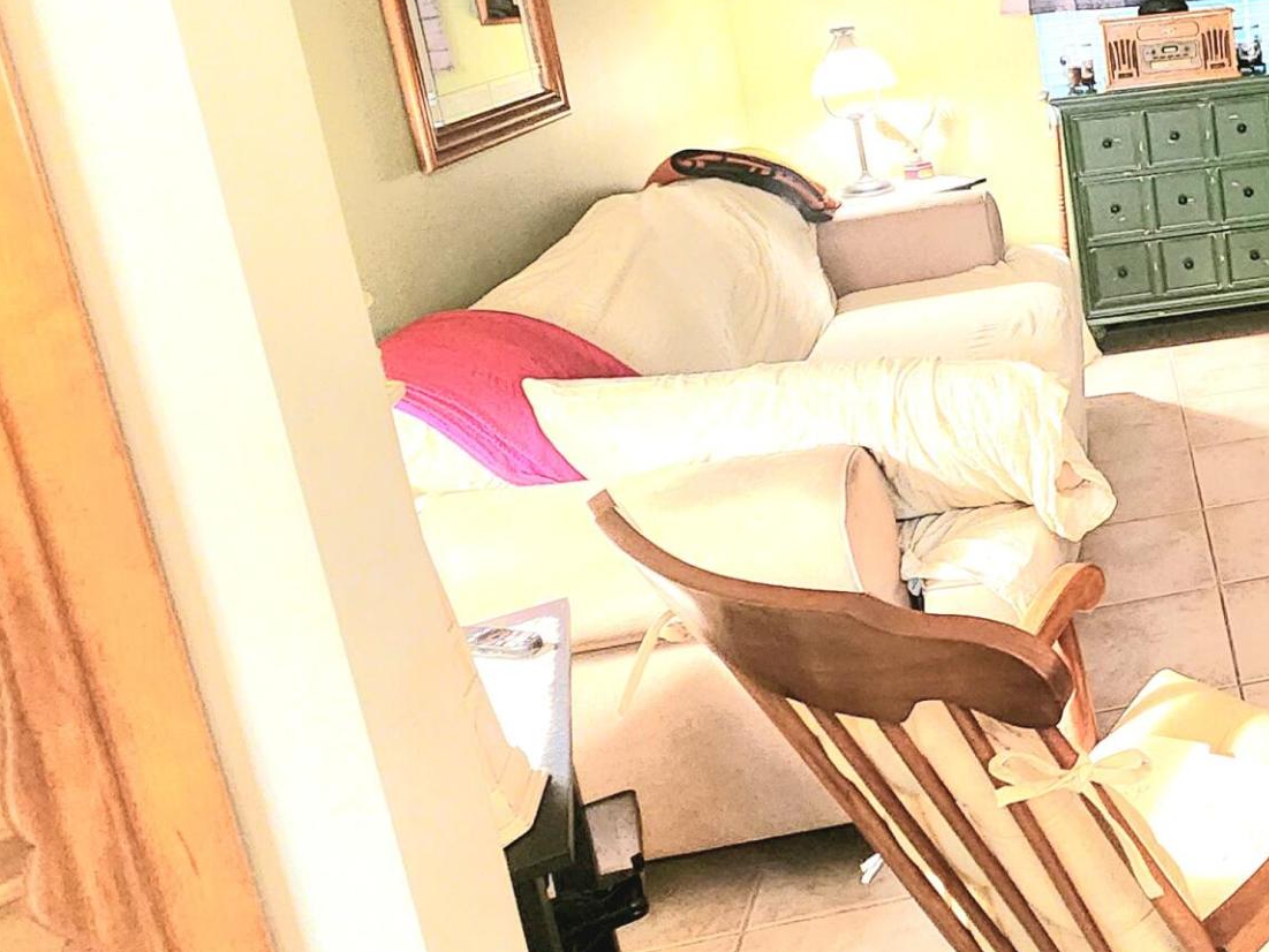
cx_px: 1307
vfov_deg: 40.2
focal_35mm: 34
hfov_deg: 44.6
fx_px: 1247
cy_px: 203
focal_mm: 2.2
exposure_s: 1/24
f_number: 2.2
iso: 800
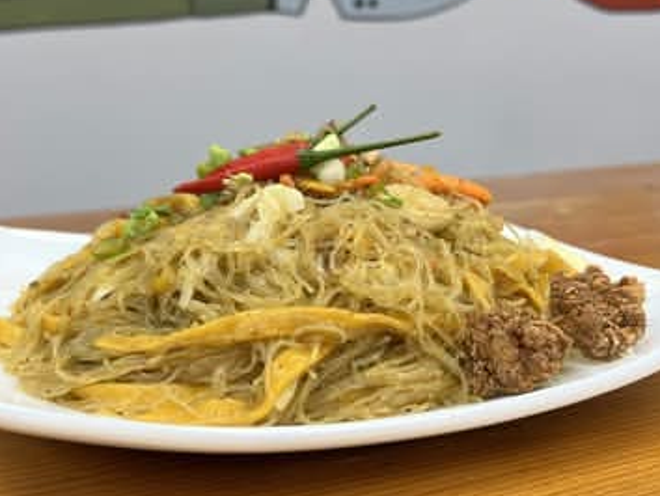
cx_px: 304
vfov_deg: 33.5
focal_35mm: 43
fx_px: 820
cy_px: 201
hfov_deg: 43.8
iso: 50
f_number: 1.5
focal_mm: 5.7
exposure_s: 1/120
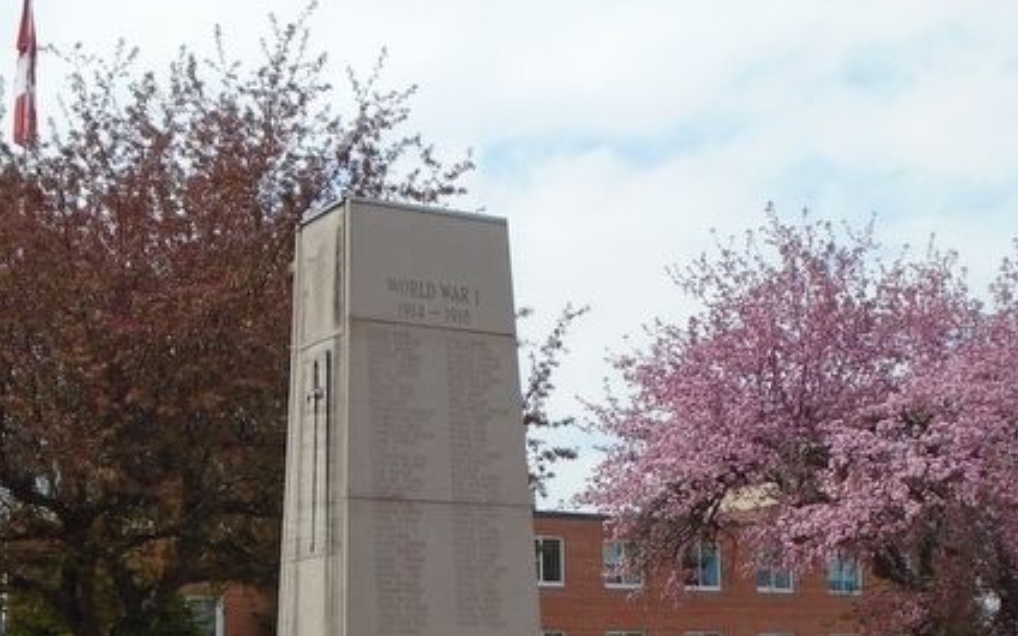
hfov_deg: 32.9
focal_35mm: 62
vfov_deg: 20.7
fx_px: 1720
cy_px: 530
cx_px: 449
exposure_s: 1/200
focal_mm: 5.5
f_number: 8.8
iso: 100
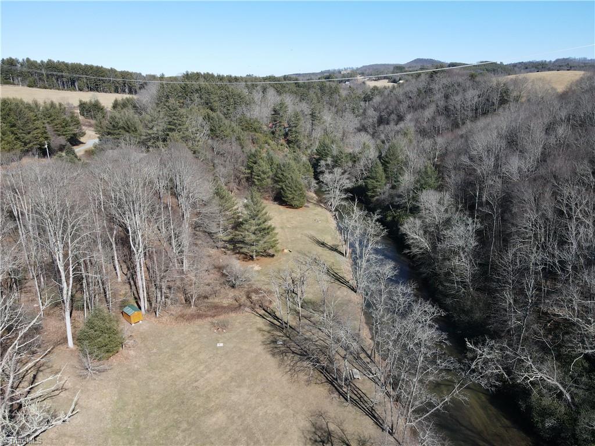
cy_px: 223
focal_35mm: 24
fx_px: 413
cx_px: 298
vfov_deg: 56.8
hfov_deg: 71.6
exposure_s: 1/500
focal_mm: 4.5
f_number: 2.8
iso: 110
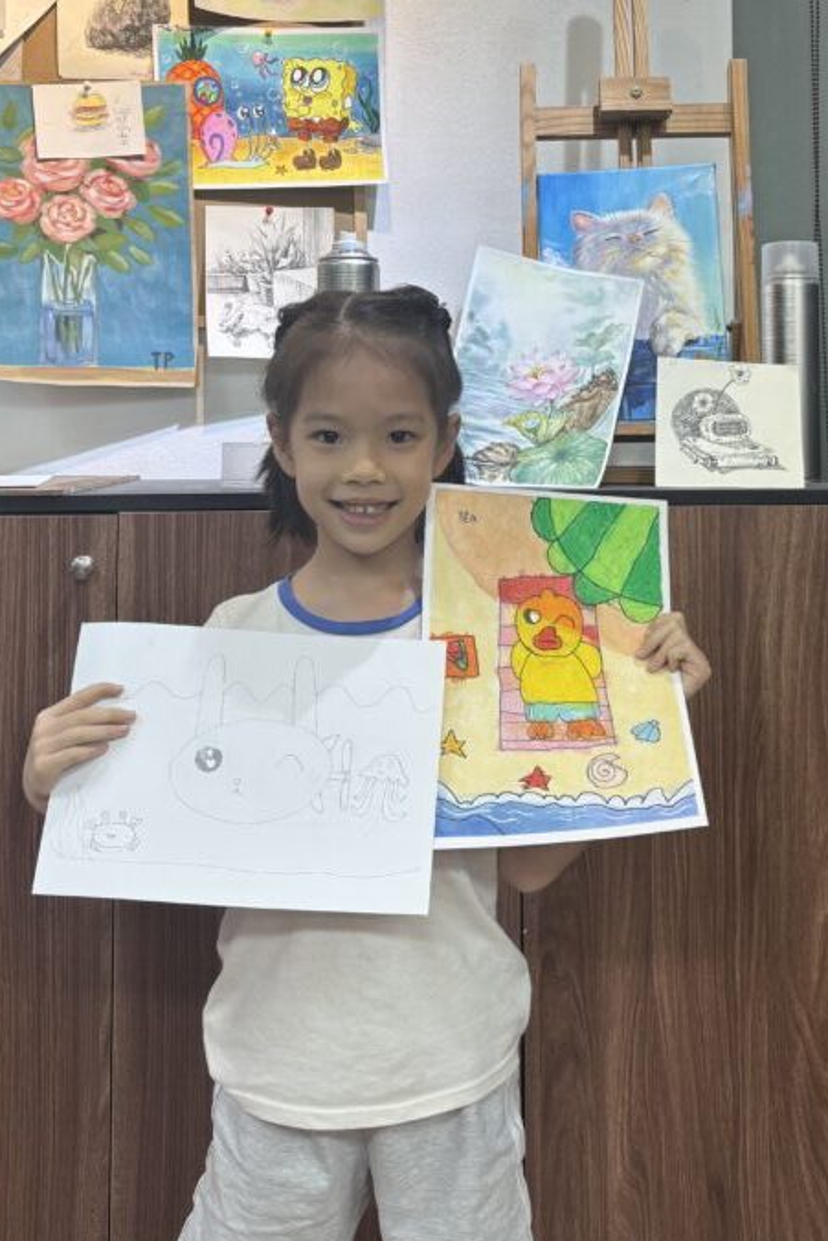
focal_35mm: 40
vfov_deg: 47.5
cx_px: 413
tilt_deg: +2.8
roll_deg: -0.2
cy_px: 389
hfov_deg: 33.4
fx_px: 1379
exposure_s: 1/100
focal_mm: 5.96
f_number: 1.6
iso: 50
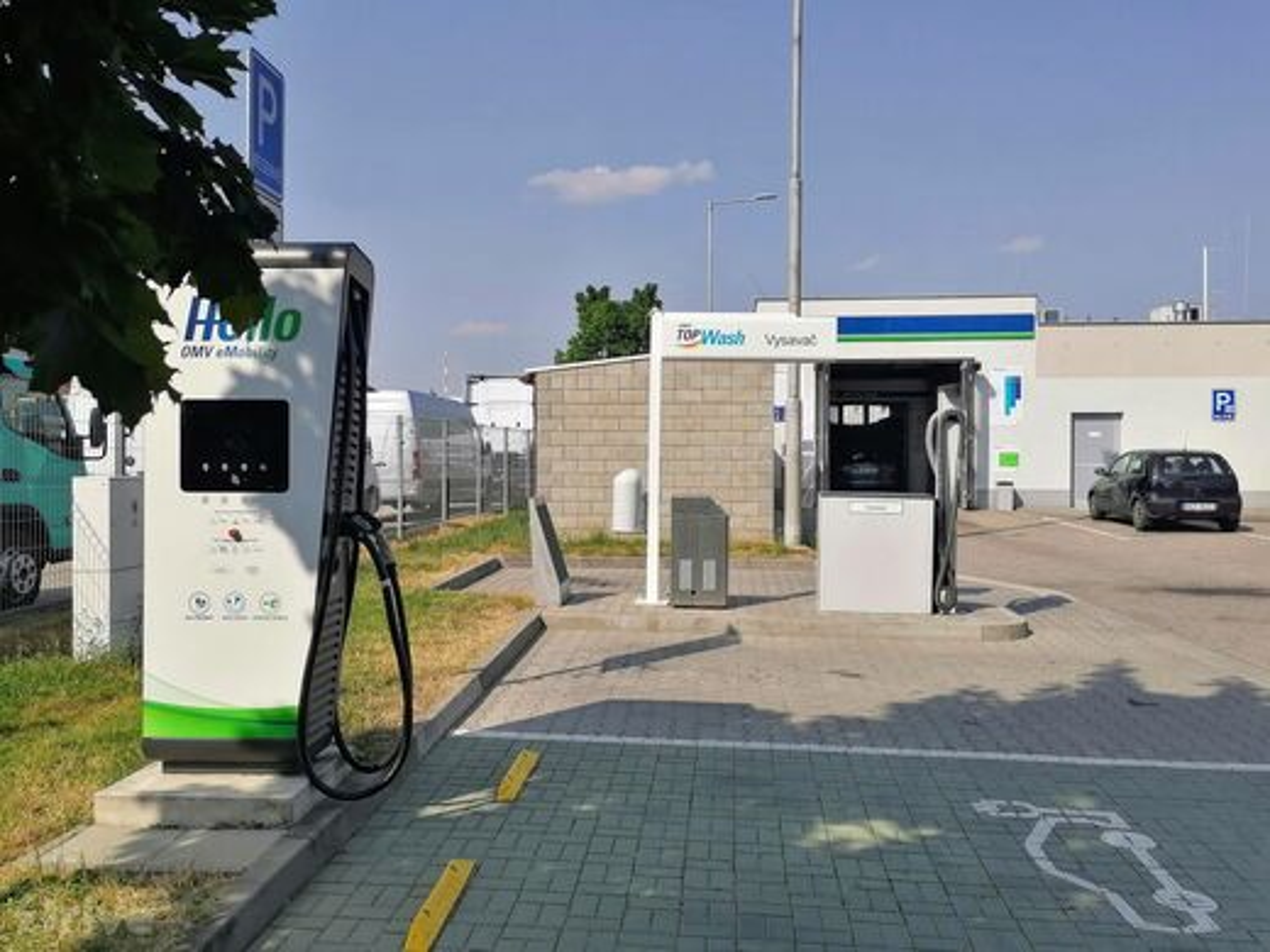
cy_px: 476
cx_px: 635
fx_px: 1174
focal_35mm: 32
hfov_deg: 56.8
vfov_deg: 44.2
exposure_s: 1/1934
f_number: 1.8
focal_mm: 5.3
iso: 50
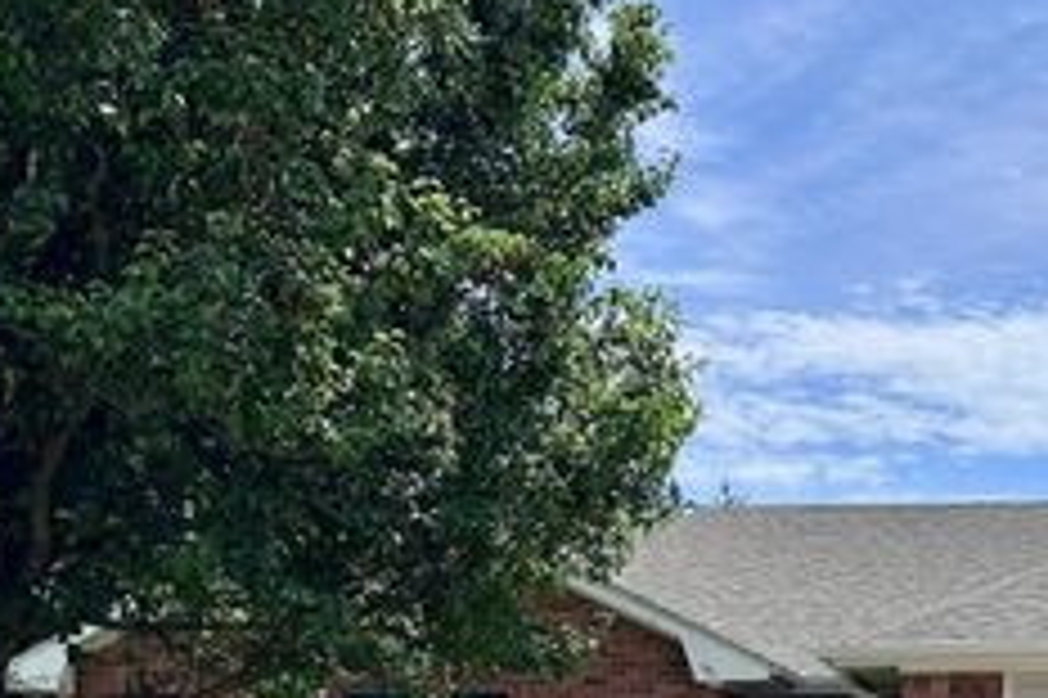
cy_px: 682
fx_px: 1687
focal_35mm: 58
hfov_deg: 33.4
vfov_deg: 22.5
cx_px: 850
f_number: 1.5
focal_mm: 5.7
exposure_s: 1/5882
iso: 50
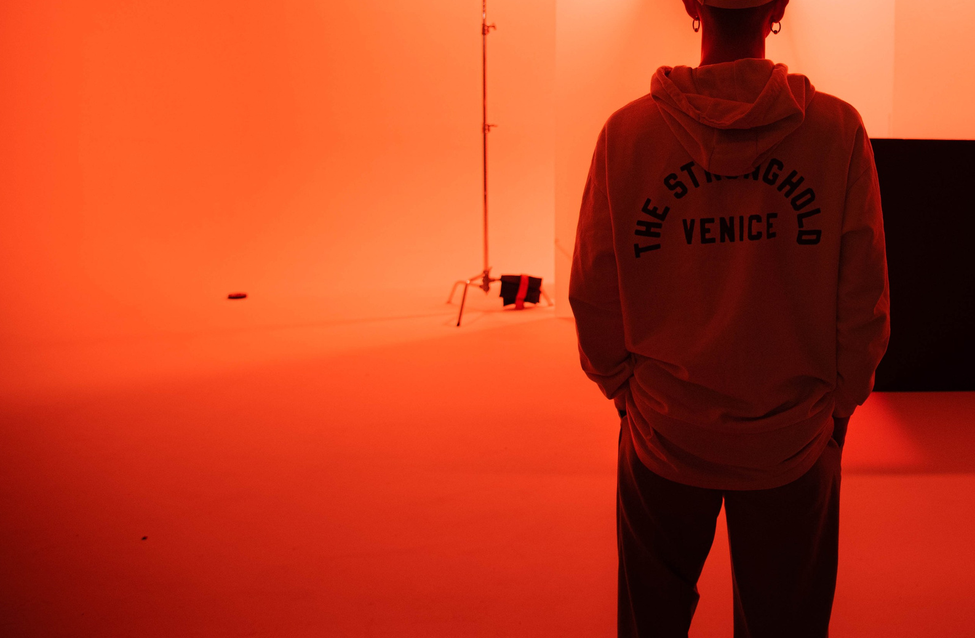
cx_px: 736
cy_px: 140
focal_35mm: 39
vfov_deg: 33.0
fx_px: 1050
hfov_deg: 47.8
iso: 800
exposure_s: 1/200
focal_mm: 24
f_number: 4
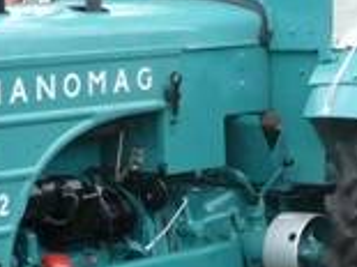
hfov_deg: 10.9
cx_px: 484
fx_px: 1814
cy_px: 320
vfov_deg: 8.3
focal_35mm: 176
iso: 100
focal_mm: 5.6
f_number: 3.6
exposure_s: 1/160
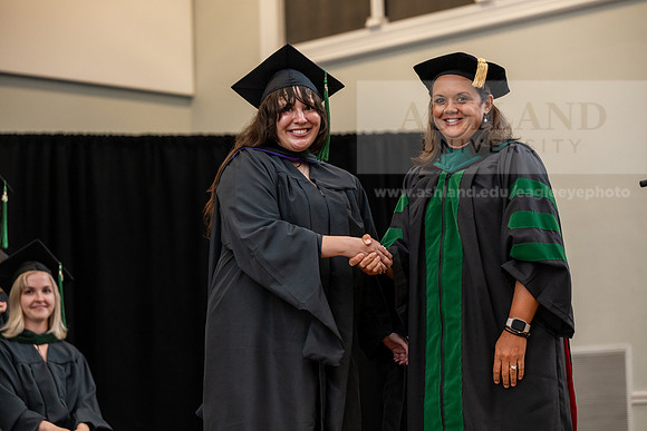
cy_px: 216
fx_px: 1834
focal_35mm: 102
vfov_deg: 13.4
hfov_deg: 20.0
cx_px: 324
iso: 1600
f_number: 3.5
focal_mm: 102
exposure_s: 1/200
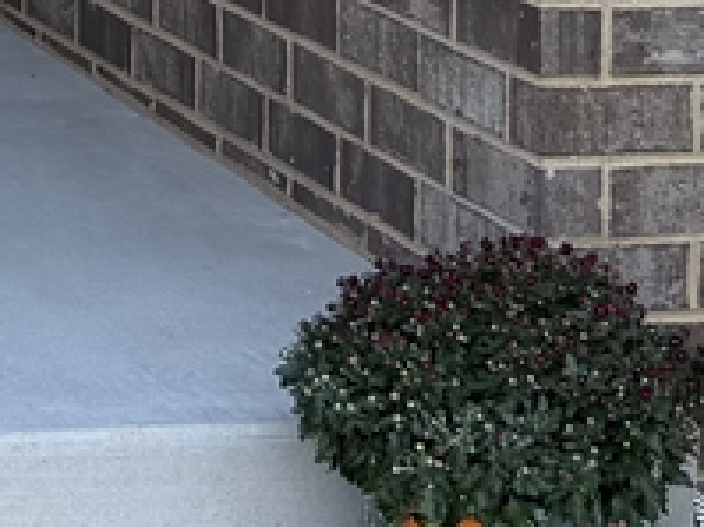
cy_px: -637
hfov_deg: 10.7
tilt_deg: -1.8
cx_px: -559
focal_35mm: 174
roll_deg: -0.8
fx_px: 3537
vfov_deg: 8.0
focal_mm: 6.76
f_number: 1.78
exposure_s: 1/517
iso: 80
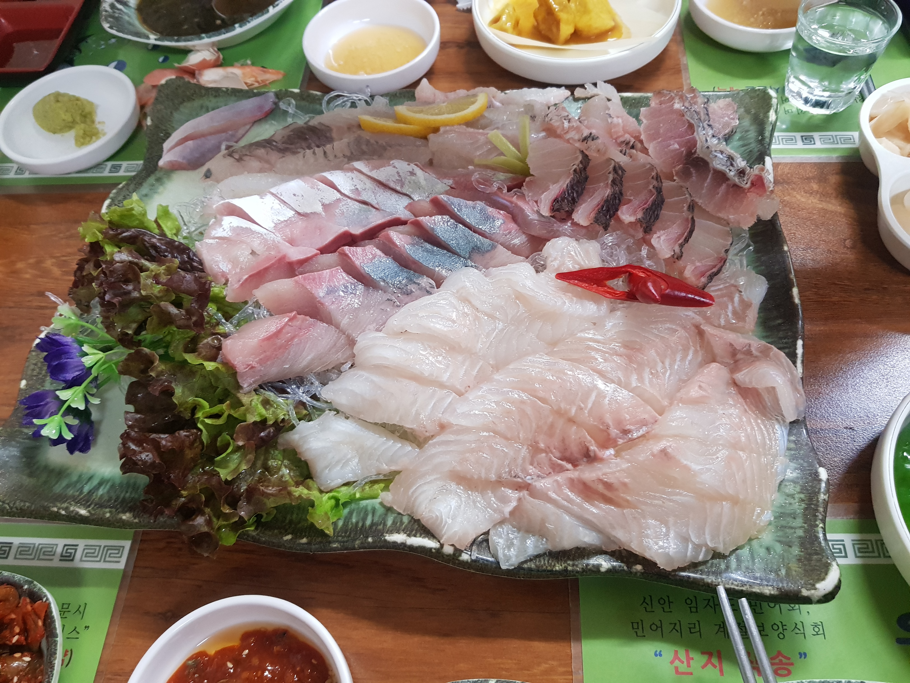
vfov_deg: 53.1
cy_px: 342
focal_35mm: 26
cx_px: 455
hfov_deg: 67.3
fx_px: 683
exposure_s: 1/60
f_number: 1.7
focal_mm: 4.3
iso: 320
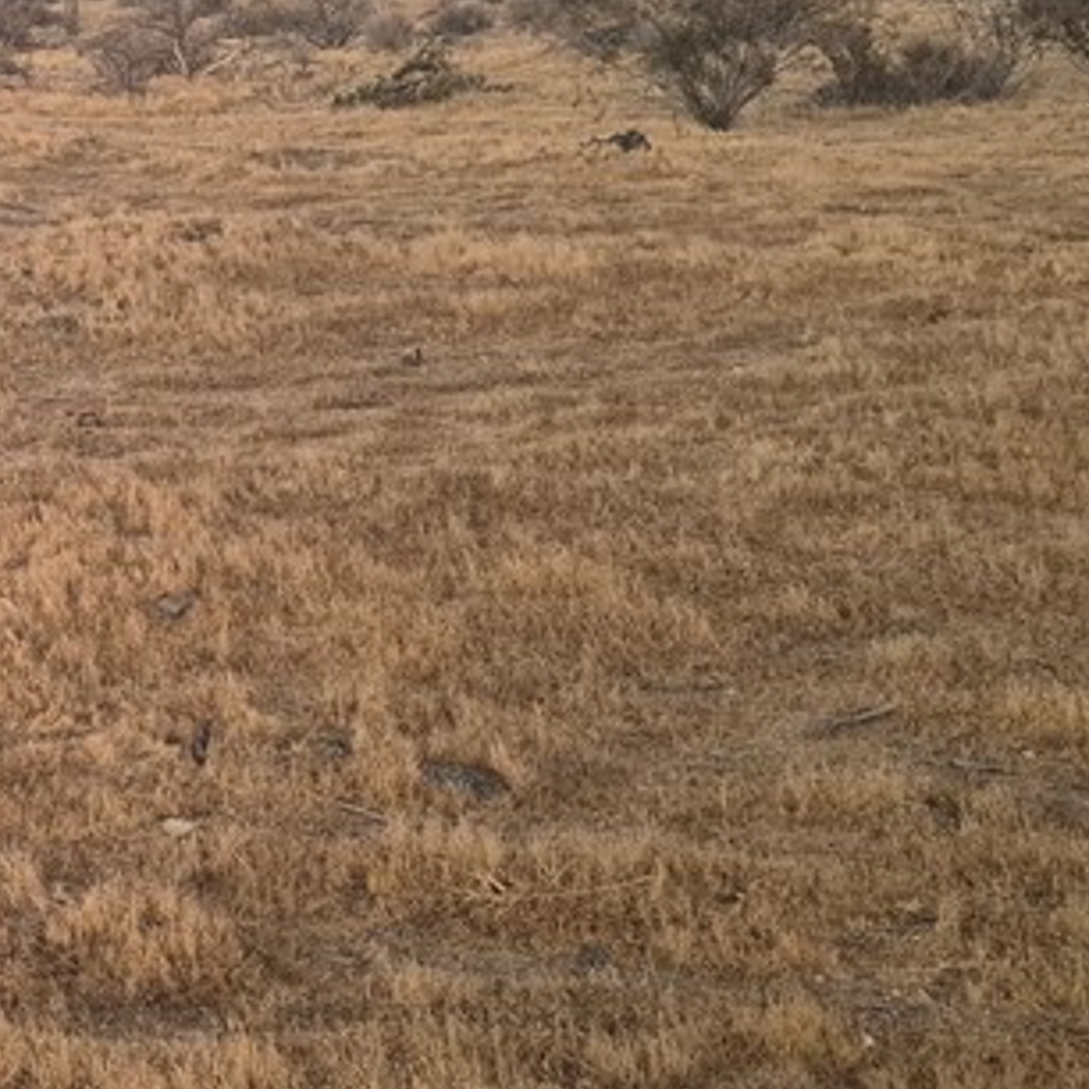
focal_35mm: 68
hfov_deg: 22.0
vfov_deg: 25.4
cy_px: 587
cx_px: -431
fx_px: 2420
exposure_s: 1/120
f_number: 1.8
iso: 1250
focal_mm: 5.4
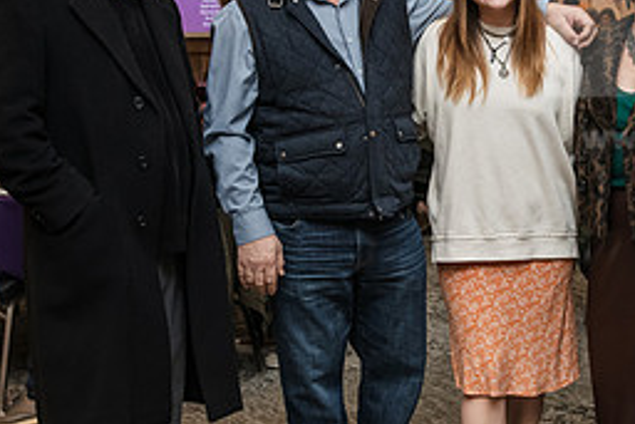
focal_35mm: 77
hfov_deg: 26.0
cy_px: 190
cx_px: 469
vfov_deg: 17.7
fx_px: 1359
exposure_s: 1/200
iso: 1600
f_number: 4
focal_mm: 34
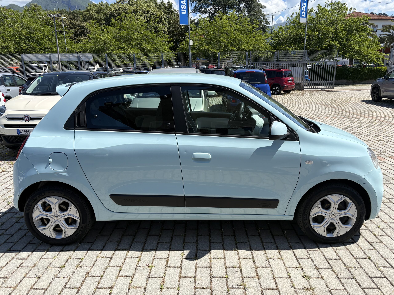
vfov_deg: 53.1
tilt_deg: -16.0
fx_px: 296
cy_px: 148
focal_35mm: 26
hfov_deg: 67.3
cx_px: 197
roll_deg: +1.0
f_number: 1.6
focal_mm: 5.96
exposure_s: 1/3279
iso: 50
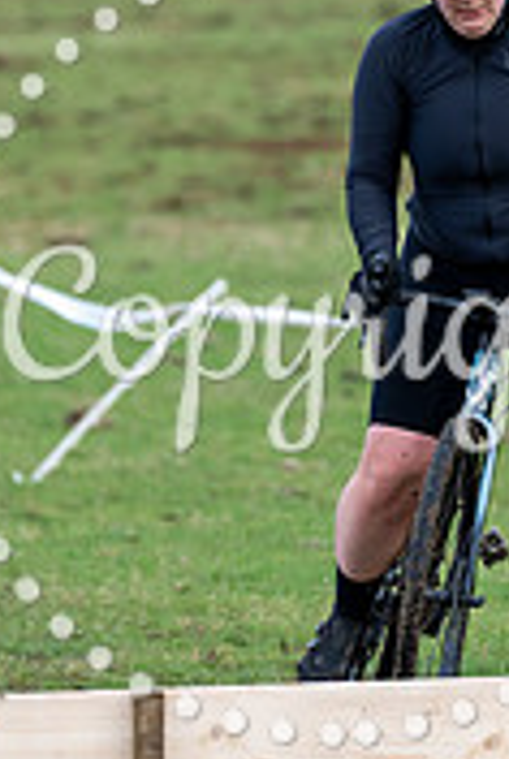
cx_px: 414
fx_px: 10773
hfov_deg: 2.7
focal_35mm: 510
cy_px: -26
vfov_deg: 4.0
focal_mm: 200
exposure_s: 1/1000
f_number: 3.5
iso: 1600
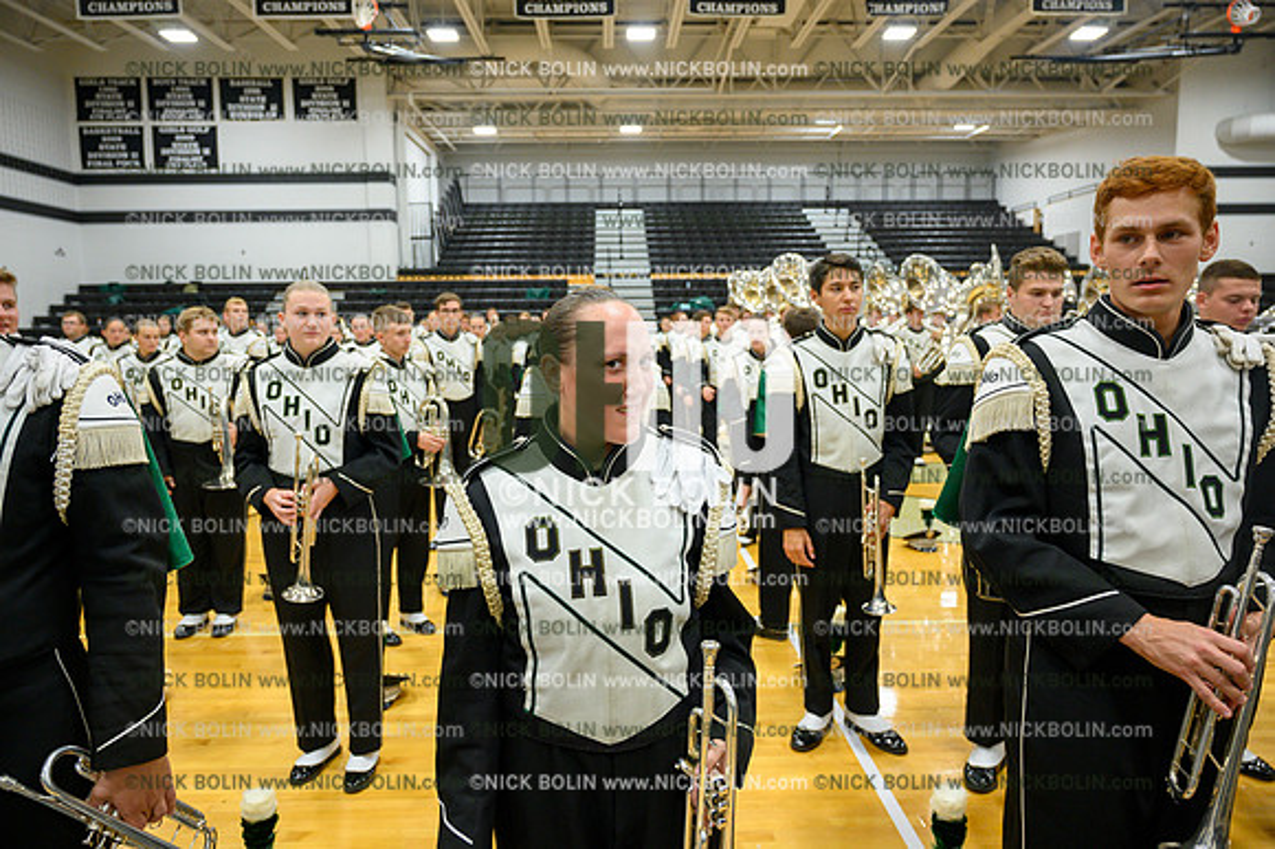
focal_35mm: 24
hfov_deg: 73.8
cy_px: 424
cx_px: 638
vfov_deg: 53.1
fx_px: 849
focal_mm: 24
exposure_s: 1/125
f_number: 4
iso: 1250
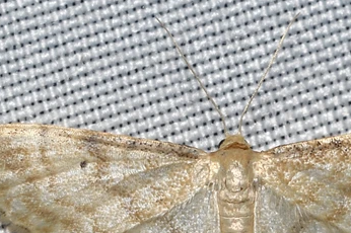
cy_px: 199
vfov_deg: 3.3
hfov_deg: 5.0
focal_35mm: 416
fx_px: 4052
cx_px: 228
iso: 100
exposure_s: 1/250
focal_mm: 150
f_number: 10
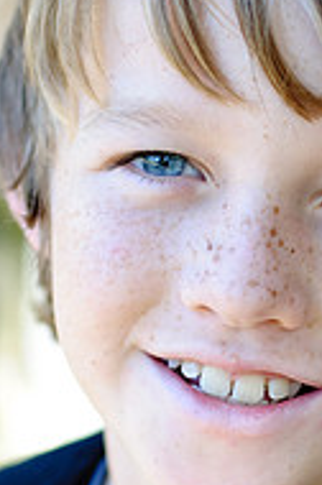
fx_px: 2397
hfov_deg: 7.7
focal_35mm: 178
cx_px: 298
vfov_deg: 11.6
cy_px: 294
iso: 200
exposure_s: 1/160
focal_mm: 50
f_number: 2.8
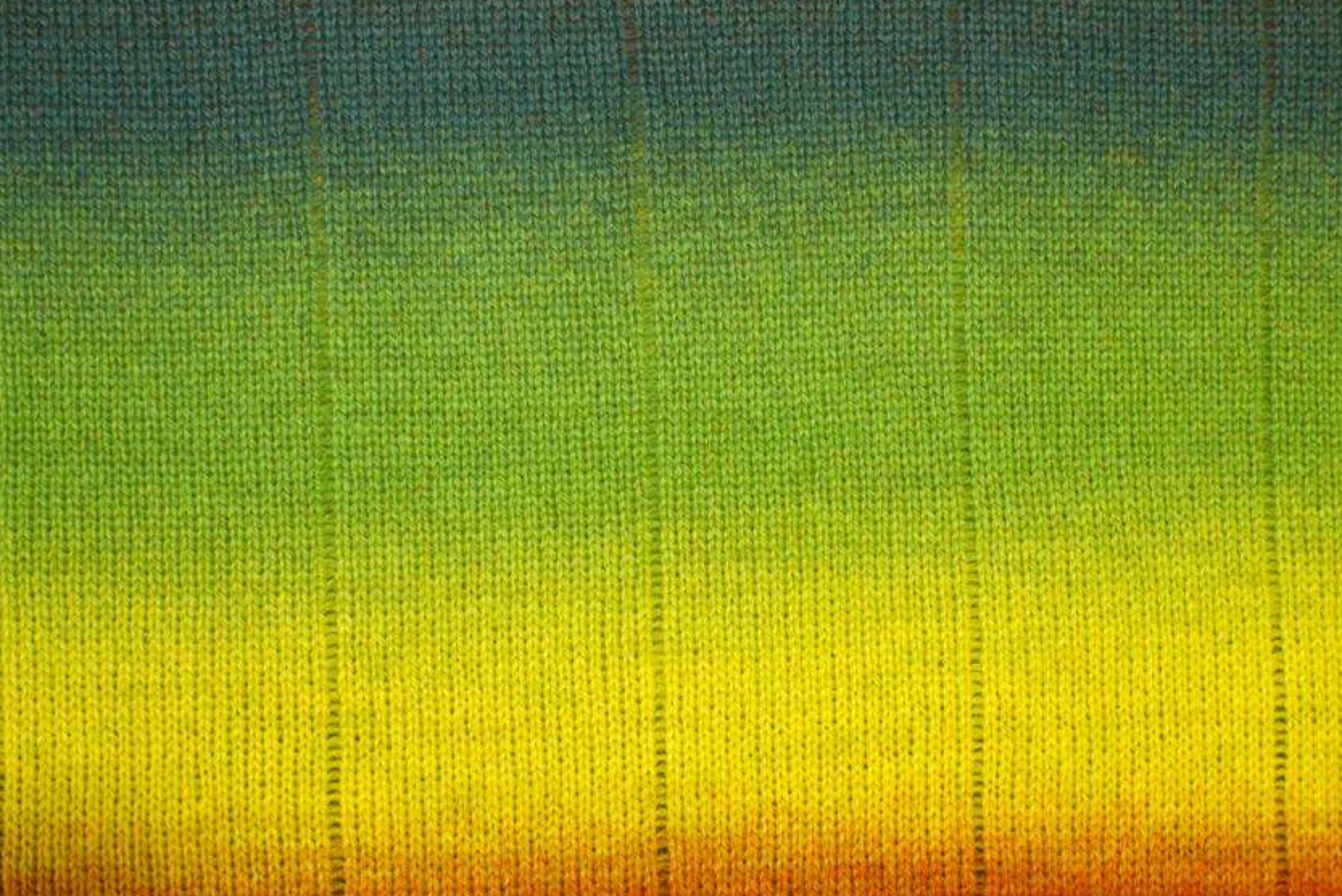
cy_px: 412
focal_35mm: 54
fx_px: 2014
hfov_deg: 36.9
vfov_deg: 25.1
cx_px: 699
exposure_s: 1/60
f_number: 5.6
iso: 400
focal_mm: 30
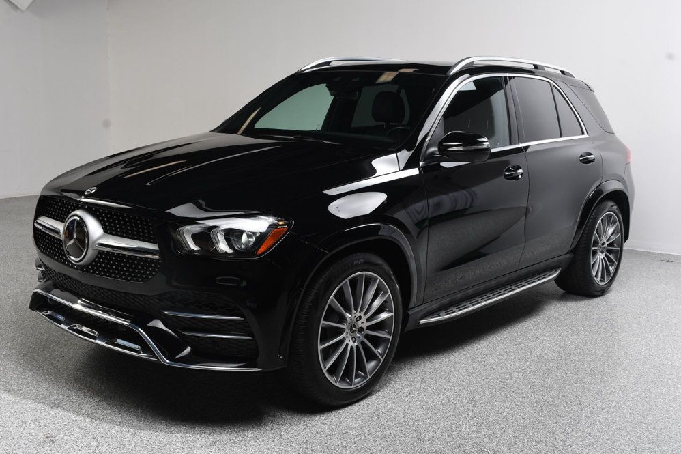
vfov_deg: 33.4
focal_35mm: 40
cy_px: 228
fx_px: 756
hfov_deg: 48.5
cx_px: 345
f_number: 10
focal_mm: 26
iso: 100
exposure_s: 1/160
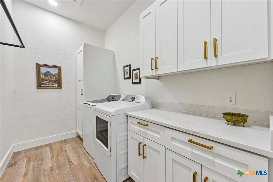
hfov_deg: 104.3
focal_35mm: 14
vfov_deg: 81.2
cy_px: 91
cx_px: 136
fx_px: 106
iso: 360
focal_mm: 14
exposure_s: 1/15
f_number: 8
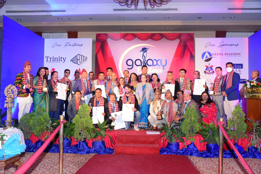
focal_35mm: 32
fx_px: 232
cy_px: 87
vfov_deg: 41.2
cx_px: 130
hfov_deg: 58.7
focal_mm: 32
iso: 1250
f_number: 5
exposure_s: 1/125
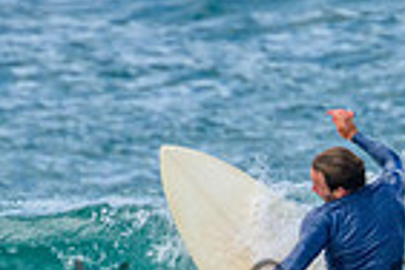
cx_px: 371
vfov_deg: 0.4
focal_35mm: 3285
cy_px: 280
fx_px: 36953
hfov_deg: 0.6
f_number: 11
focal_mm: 800
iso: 1600
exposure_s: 1/2000
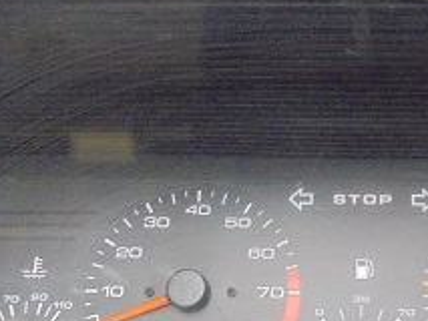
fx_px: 705
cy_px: 231
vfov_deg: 25.5
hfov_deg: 32.4
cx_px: 367
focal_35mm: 57
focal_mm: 4.6
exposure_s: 1/50
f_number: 3.5
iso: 800
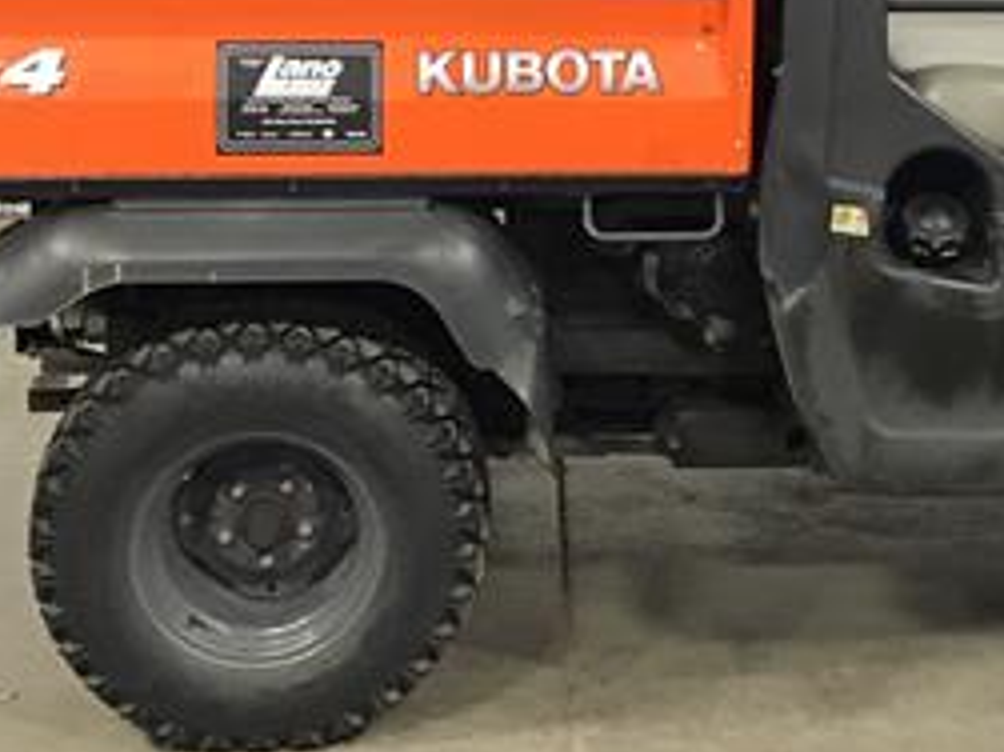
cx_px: 728
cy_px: -32
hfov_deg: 24.5
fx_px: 2290
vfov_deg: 18.1
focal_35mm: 79
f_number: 2.4
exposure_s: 1/30
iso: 125
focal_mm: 3.3
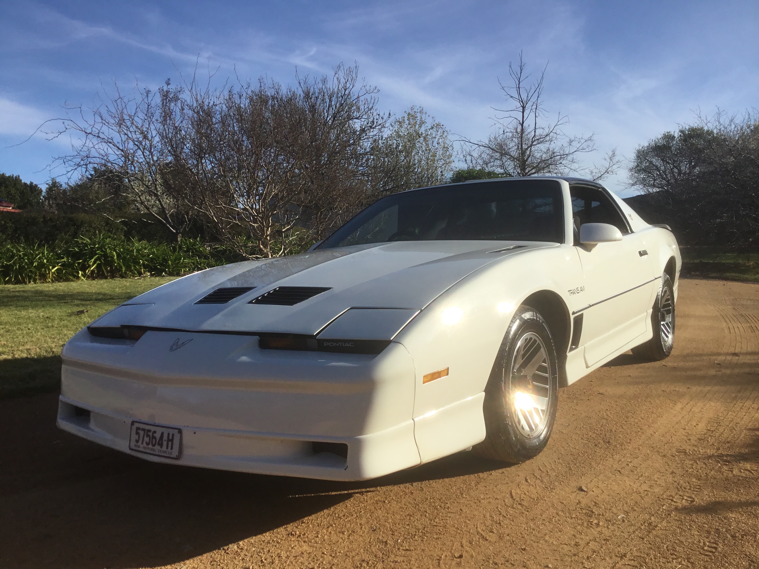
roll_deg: +0.2
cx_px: 380
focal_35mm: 31
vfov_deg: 45.4
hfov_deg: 58.4
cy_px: 284
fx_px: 680
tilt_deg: -1.4
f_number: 2.4
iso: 25
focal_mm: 3.3
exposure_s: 1/1942
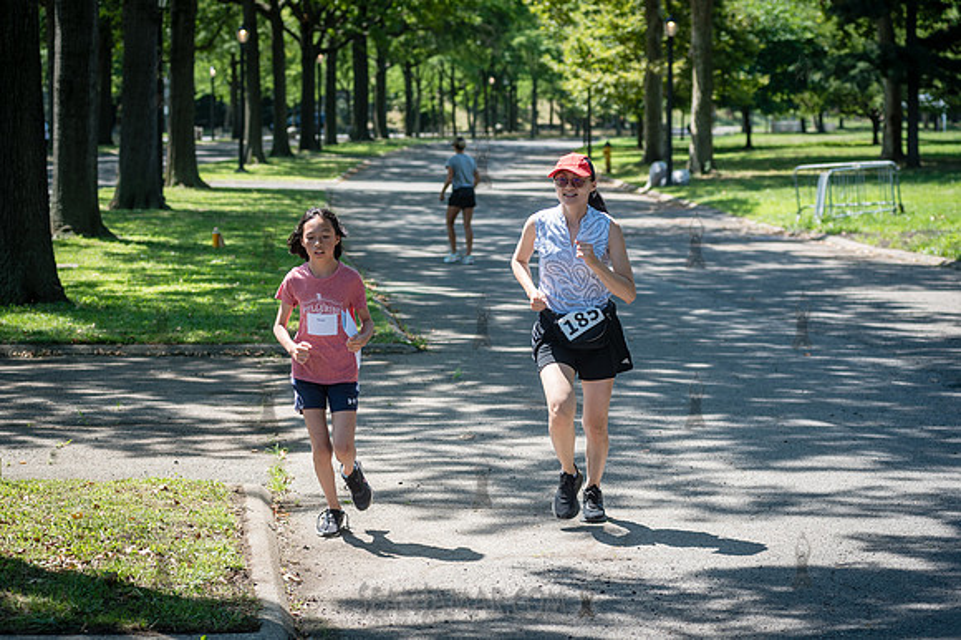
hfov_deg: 21.3
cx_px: 459
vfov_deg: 14.3
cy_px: 289
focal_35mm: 96
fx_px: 2558
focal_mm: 86
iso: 200
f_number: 4
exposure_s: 1/500
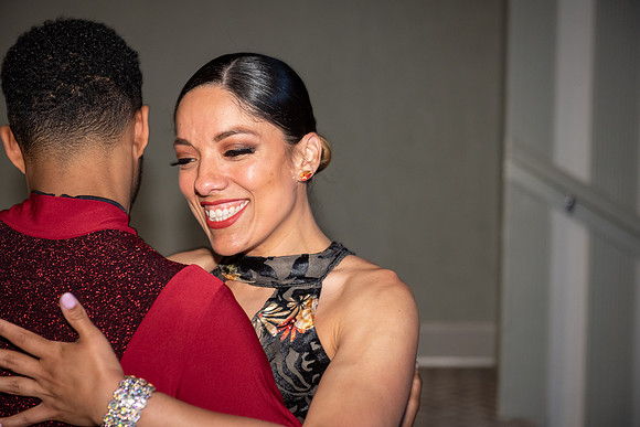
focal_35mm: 70
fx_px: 1245
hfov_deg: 28.8
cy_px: 214
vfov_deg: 19.5
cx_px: 320
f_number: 4
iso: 800
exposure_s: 1/60
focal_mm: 70
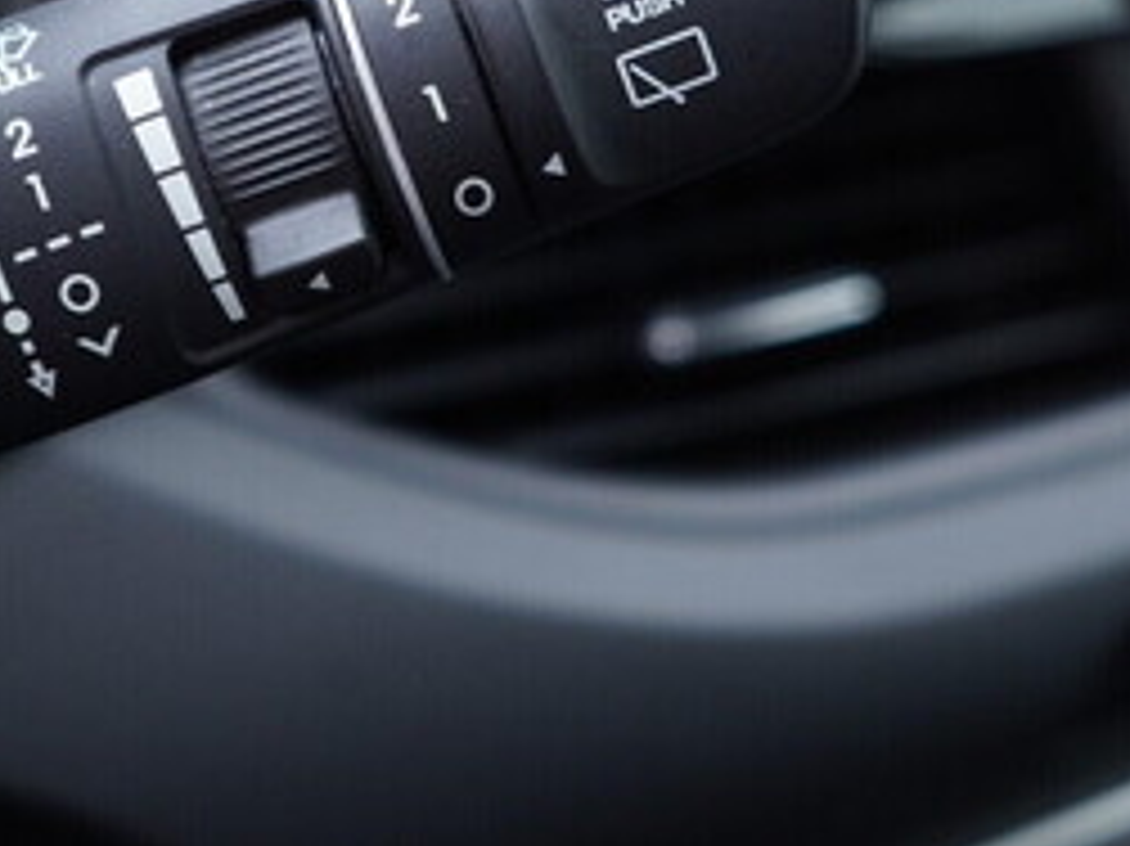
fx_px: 2480
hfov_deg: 25.4
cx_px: 297
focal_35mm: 76
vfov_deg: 18.9
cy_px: 38
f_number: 2.8
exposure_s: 1/40
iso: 320
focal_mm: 24
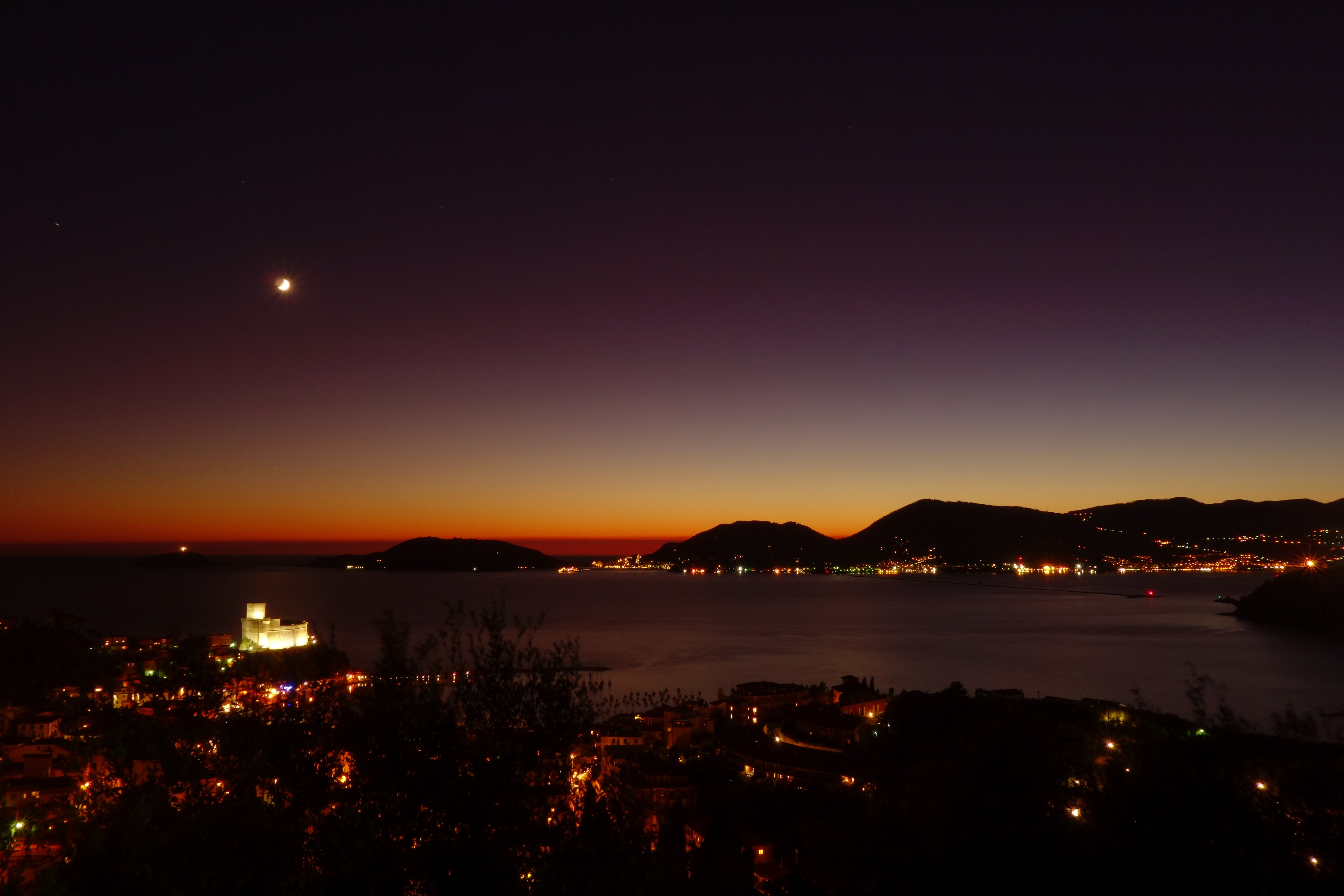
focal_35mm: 28
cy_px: 448
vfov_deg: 46.4
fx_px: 1045
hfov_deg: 65.5
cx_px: 672
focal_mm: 10.4
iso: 125
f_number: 10
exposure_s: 30
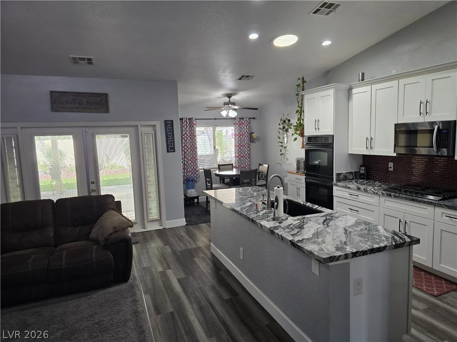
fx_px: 304
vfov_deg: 58.9
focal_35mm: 23
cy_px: 171
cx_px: 228
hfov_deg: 73.9
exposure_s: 1/120
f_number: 1.7
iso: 125
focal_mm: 6.3
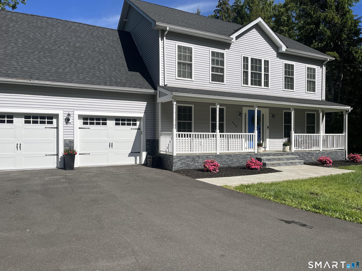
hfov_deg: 67.3
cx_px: 181
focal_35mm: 26
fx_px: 272
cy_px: 136
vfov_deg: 53.1
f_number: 1.6
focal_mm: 5.1
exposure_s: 1/6173
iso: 50
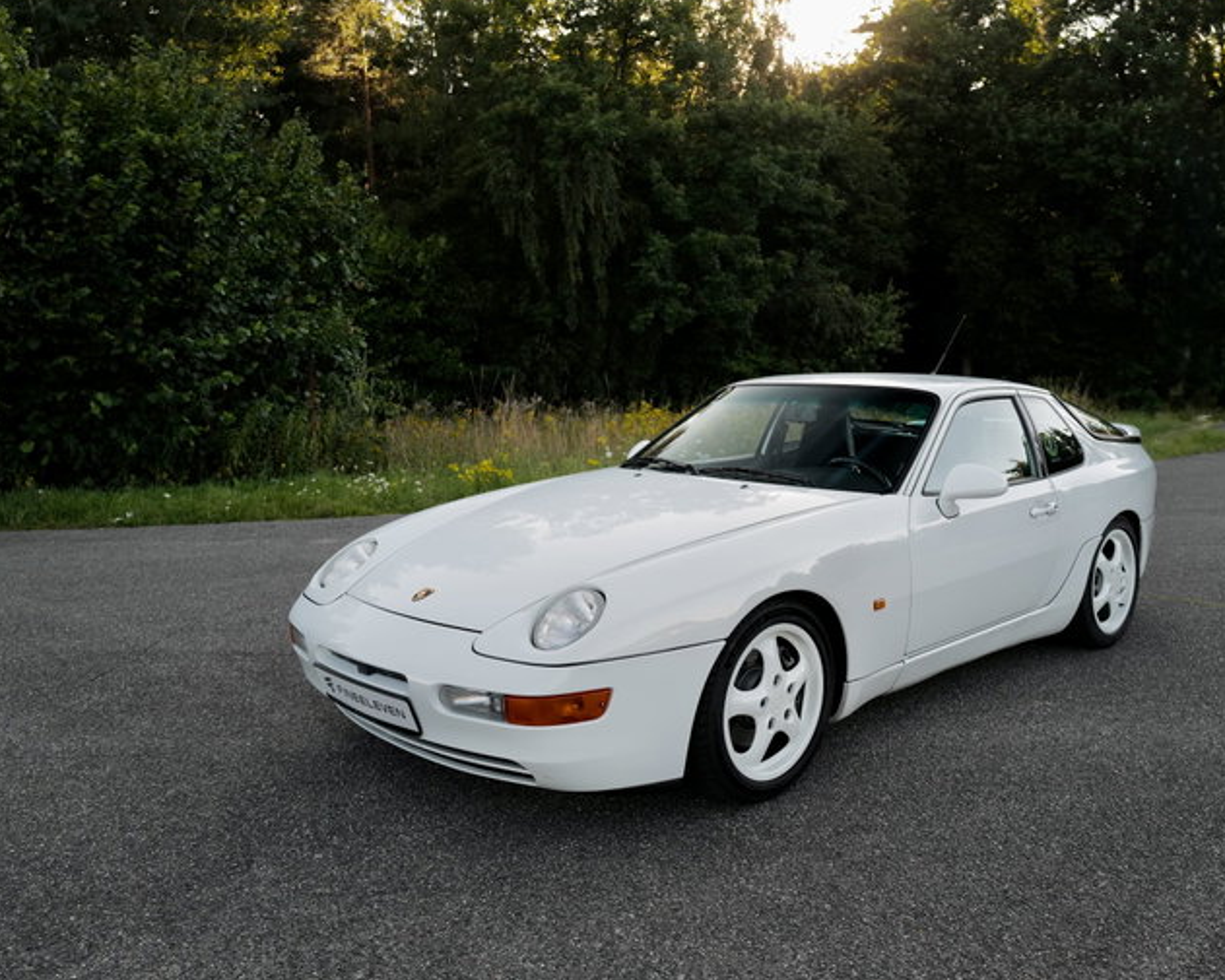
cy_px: 484
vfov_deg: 45.8
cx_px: 676
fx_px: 1160
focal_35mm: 32
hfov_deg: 55.5
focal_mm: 28
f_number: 3.2
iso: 100
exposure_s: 1/80
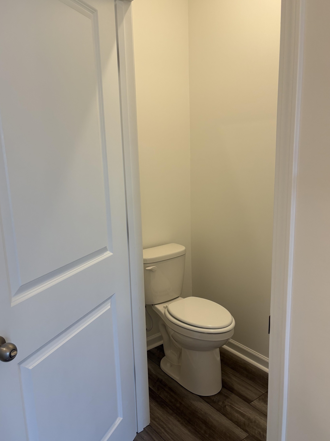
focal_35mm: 27
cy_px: 224
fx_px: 343
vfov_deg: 65.3
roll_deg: +2.1
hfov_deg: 51.3
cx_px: 161
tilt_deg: -10.2
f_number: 1.6
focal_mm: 5.96
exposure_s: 1/120
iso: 80
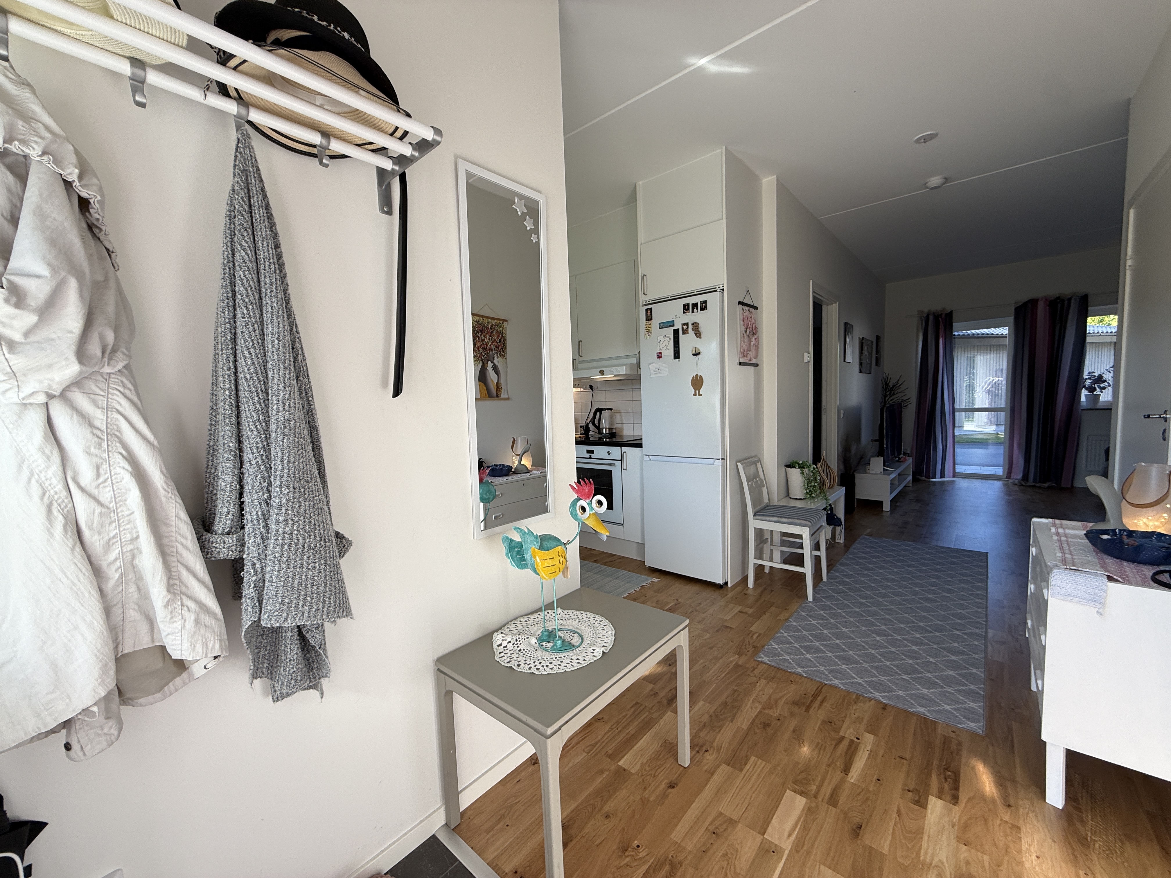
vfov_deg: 85.7
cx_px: 586
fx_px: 474
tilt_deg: -4.3
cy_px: 439
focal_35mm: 14
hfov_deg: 102.1
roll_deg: +2.4
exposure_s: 1/154
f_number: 2.2
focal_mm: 2.22
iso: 50
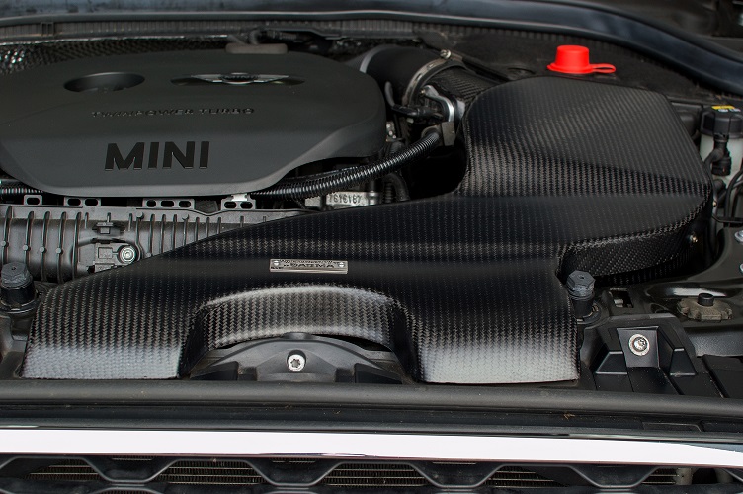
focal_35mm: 52
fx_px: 1083
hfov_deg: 37.9
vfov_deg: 25.7
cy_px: 247
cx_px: 372
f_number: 5.6
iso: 800
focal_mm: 35
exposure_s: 1/200
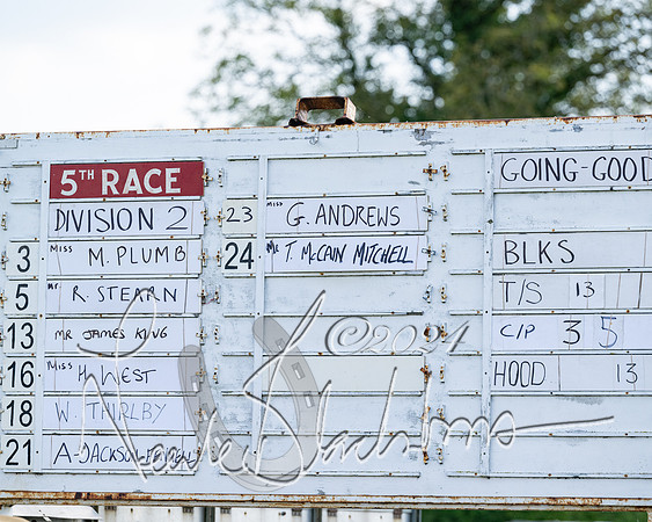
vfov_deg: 9.5
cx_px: 323
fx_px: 3152
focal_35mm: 163
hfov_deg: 11.8
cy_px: 261
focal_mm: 145
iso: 400
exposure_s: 1/2000
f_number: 4
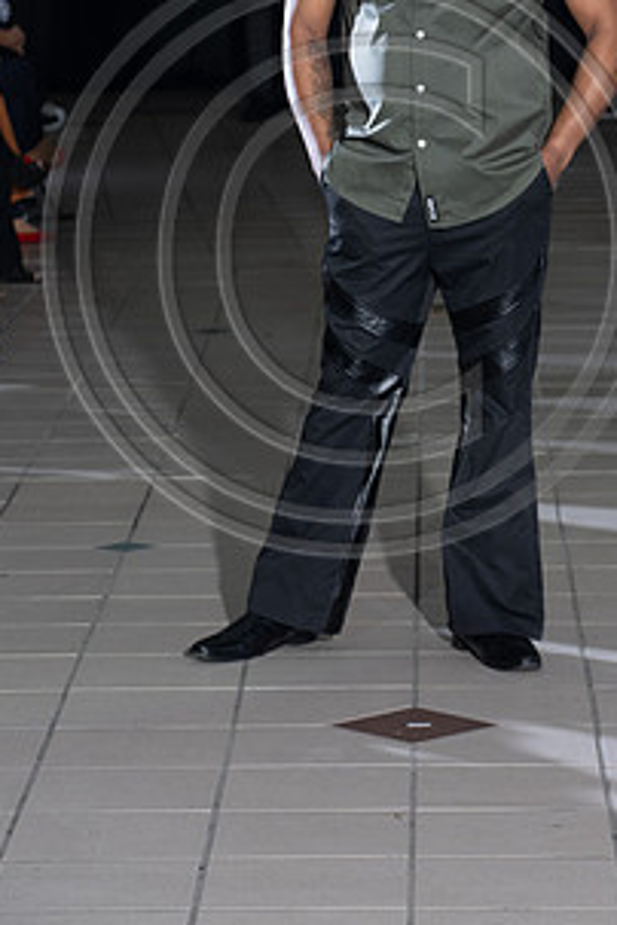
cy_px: 247
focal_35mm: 172
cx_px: 351
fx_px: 4421
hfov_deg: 8.0
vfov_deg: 11.9
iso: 1250
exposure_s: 1/160
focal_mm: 116
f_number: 6.3
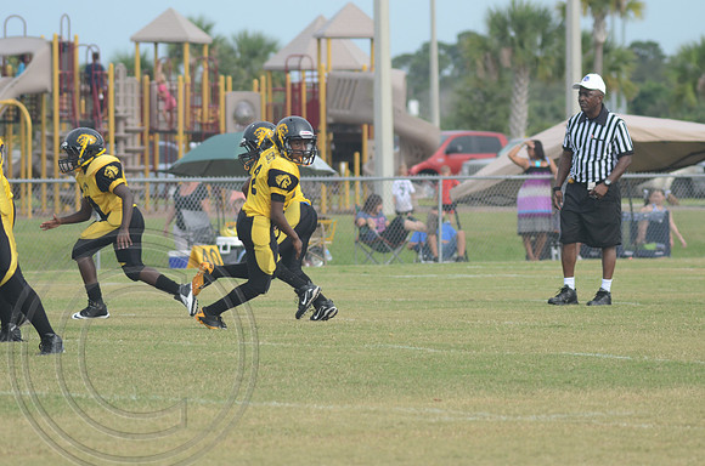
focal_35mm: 300
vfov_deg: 4.6
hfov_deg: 6.9
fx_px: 5862
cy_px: 233
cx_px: 352
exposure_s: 1/1000
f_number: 5.6
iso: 400
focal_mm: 200
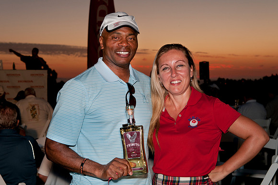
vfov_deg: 23.7
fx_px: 440
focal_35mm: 57
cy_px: 92
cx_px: 139
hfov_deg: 35.1
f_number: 5
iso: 200
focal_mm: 38
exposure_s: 1/60
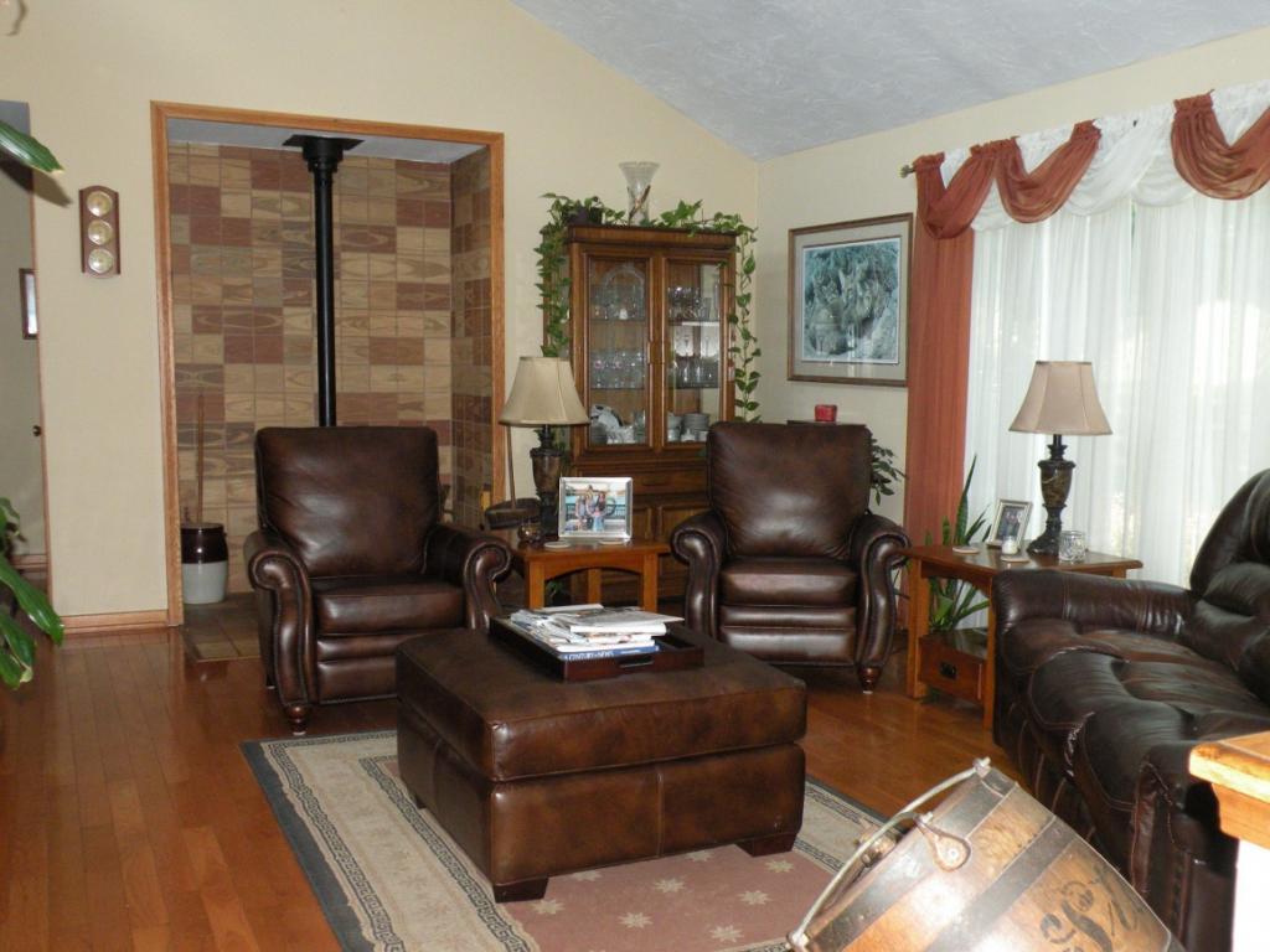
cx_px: 635
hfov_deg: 55.4
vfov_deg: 42.9
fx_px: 1211
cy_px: 476
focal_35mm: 33
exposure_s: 1/60
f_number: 3.2
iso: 286
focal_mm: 5.8
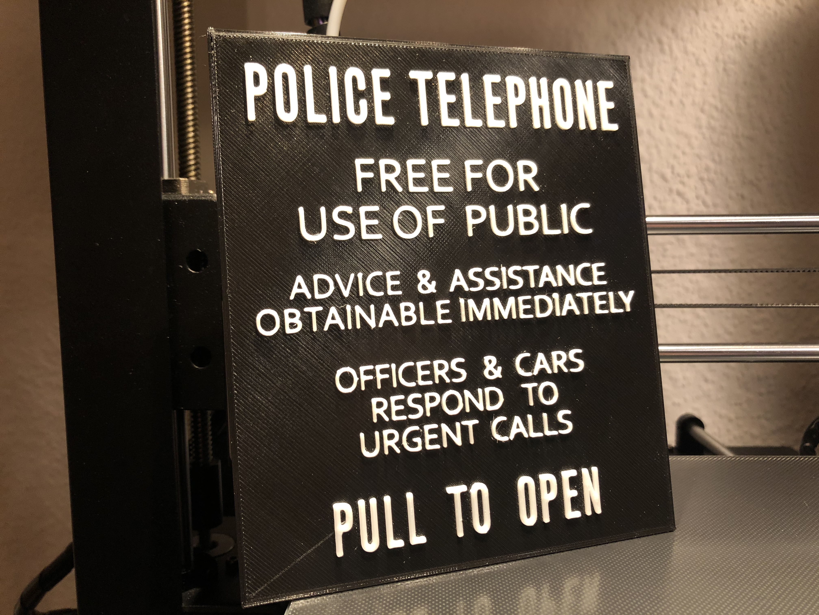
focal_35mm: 28
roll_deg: +0.3
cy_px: 308
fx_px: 662
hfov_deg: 63.4
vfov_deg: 49.7
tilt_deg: -7.5
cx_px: 410
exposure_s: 1/17
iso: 40
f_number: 1.8
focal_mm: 3.99
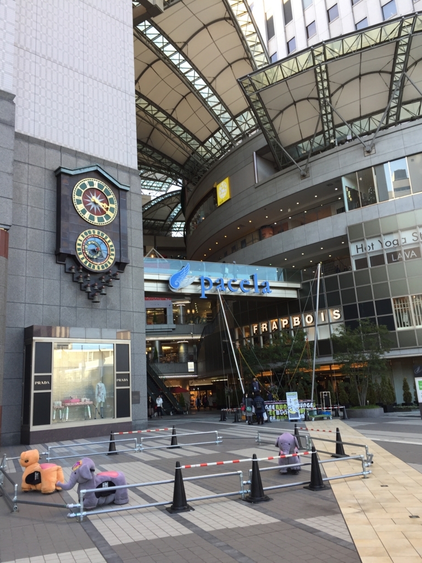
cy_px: 282
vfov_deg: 61.7
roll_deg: +4.1
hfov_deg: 48.2
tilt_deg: +13.5
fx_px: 471
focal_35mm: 29
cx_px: 211
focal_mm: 4.15
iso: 40
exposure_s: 1/120
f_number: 2.2
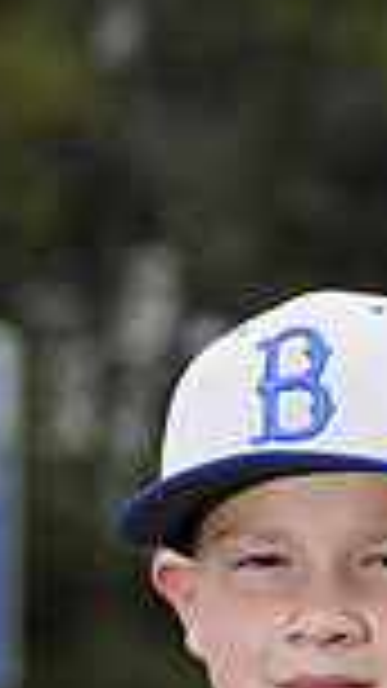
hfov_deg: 2.1
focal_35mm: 573
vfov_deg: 3.8
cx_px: 29
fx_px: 10459
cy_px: 1084
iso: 100
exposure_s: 1/250
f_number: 6.3
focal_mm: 144
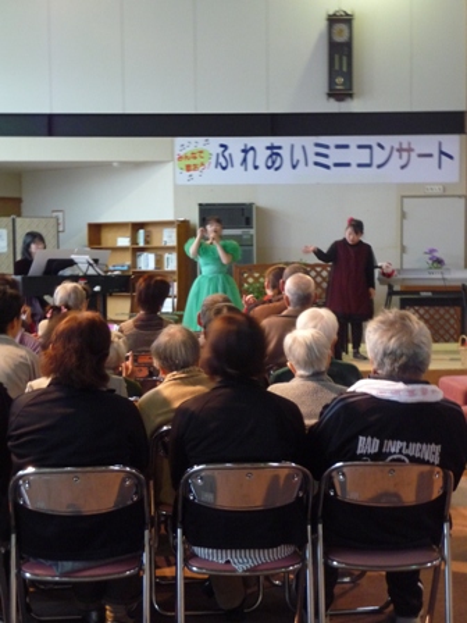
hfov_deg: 23.7
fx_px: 1115
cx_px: 234
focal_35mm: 62
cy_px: 312
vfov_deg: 31.2
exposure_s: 1/5
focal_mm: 10.5
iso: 400
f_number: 4.5
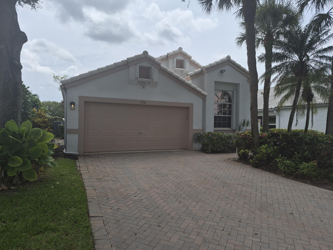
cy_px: 125
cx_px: 166
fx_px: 221
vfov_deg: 58.9
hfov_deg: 73.9
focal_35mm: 23
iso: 80
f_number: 1.8
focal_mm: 5.4
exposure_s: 1/7152
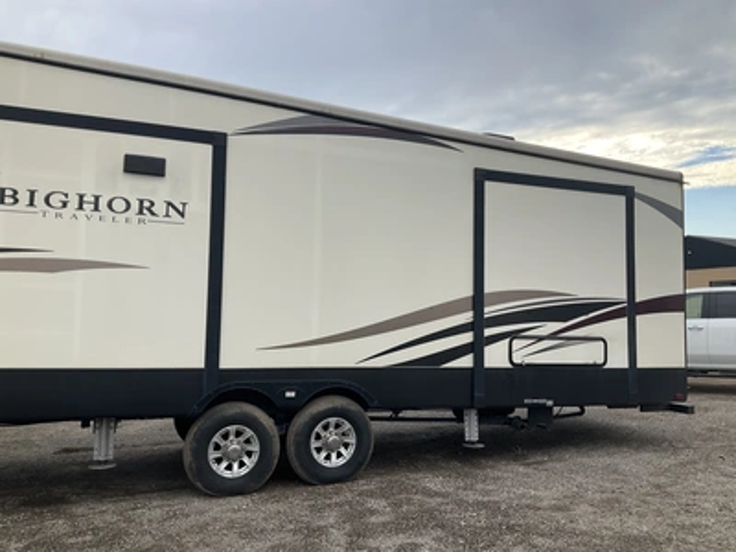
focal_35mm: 29
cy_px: 276
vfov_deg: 48.2
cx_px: 368
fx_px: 617
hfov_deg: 61.7
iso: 25
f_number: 1.8
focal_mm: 3
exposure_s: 1/422
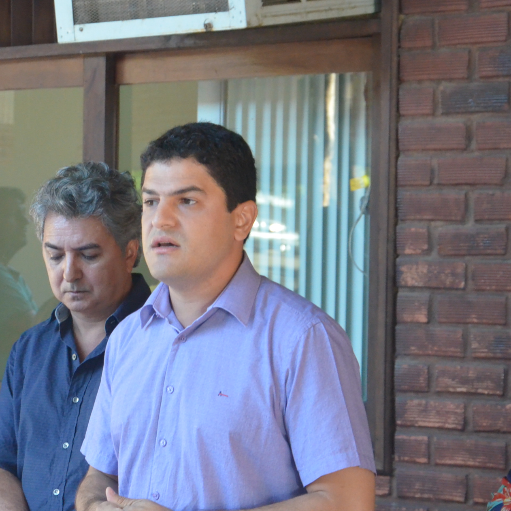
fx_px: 2572
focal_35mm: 154
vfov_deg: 11.3
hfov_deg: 11.3
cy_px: 291
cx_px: 62
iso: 3200
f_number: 5.3
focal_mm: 62
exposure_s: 1/320
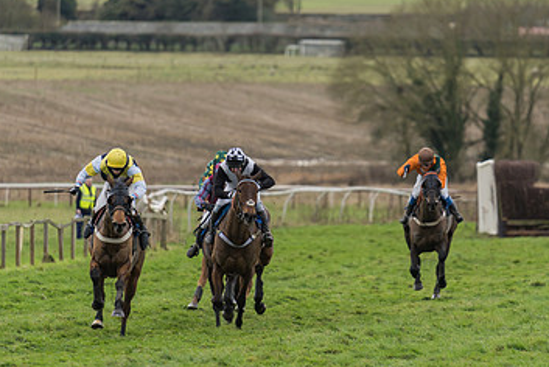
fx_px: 6731
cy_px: 153
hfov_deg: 4.7
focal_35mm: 441
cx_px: 292
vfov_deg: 3.1
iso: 400
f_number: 2.8
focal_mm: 200
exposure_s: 1/1000
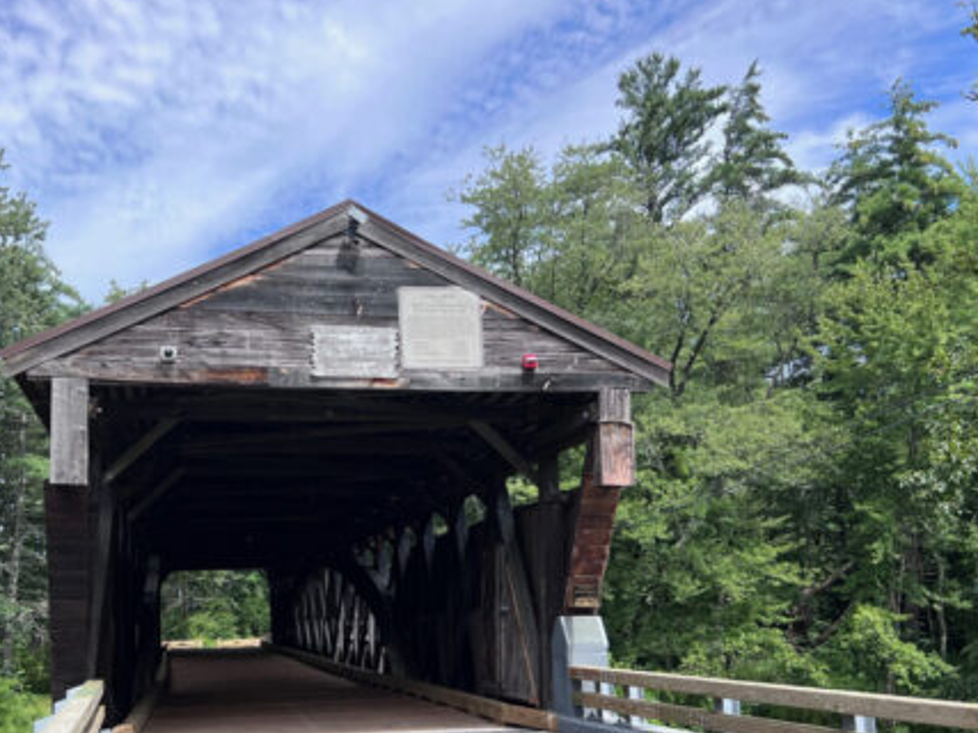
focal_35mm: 39
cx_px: 355
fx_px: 1102
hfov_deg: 47.4
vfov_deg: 36.5
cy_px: 479
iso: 50
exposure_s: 1/2571
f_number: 1.5
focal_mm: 5.7
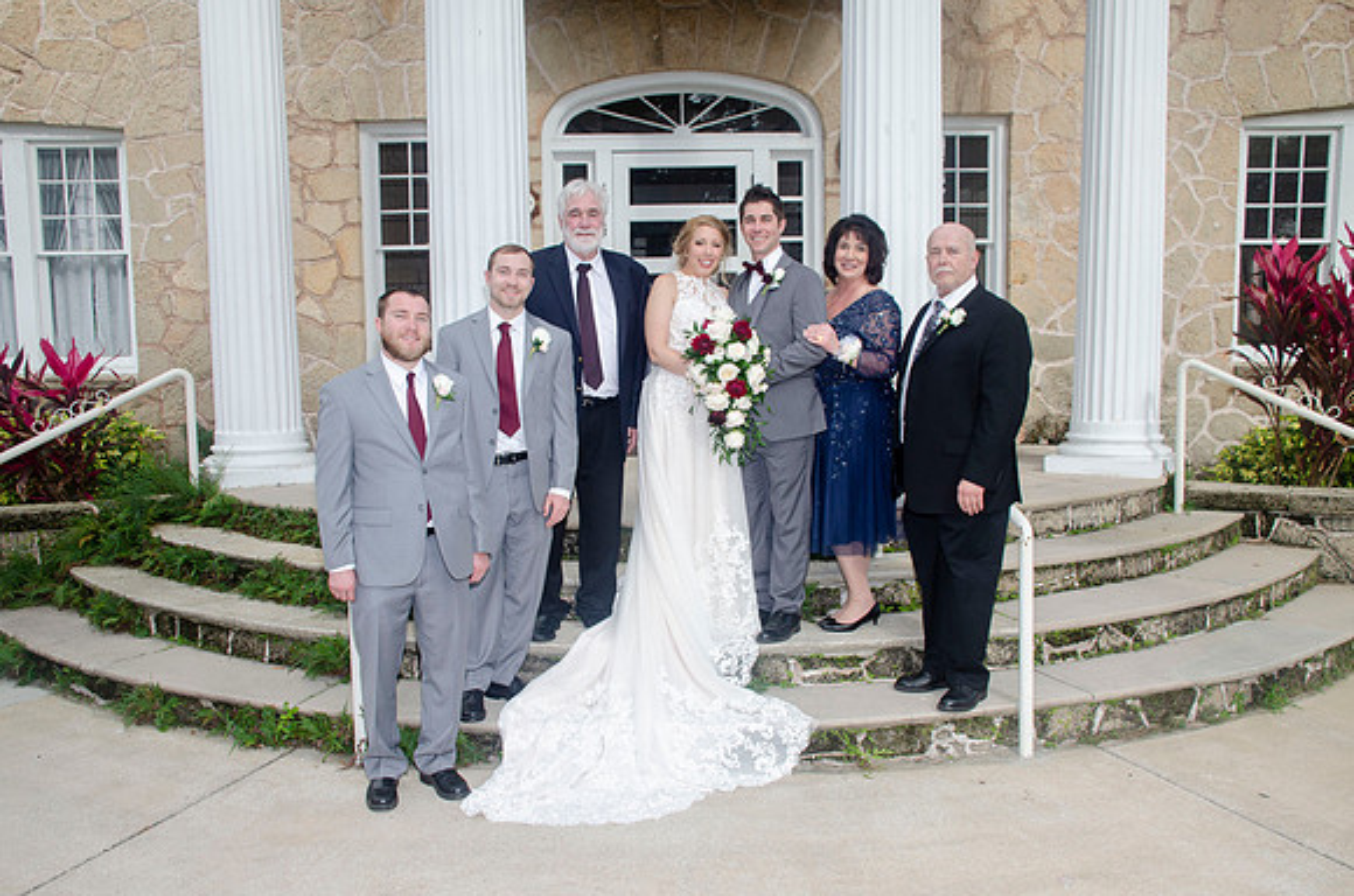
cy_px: 448
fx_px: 1126
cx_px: 677
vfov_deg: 43.4
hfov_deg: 62.0
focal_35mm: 30
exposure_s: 1/250
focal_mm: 20
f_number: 9
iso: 100
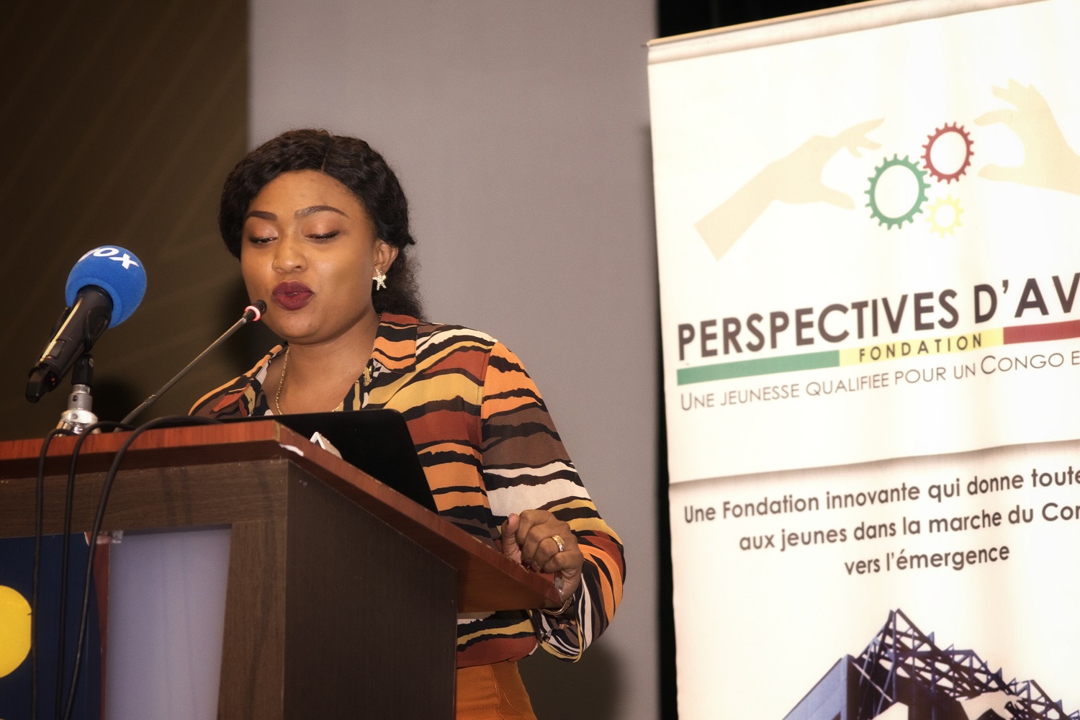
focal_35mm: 165
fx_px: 4950
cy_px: 360
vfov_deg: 8.3
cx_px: 540
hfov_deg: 12.5
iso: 400
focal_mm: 110
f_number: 5.6
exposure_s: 1/60
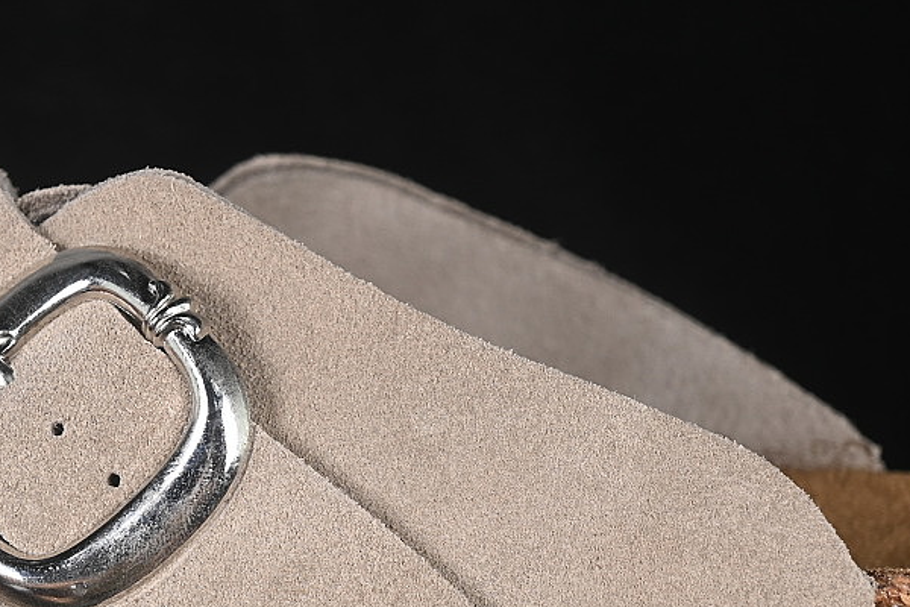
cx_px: 369
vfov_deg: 10.2
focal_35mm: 135
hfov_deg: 15.2
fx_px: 3412
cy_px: 407
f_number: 7.1
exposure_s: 1/60
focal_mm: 50
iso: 160
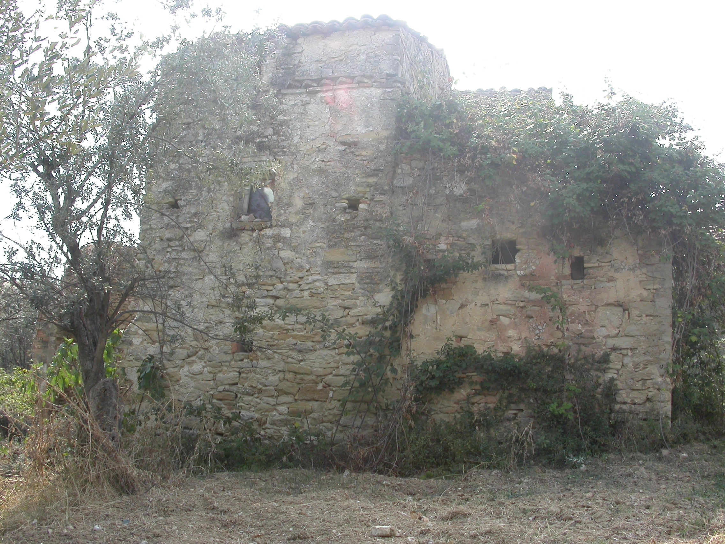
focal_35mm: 38
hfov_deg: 49.0
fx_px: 796
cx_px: 362
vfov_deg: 37.7
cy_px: 272
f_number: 6
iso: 100
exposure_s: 1/179
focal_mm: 7.85
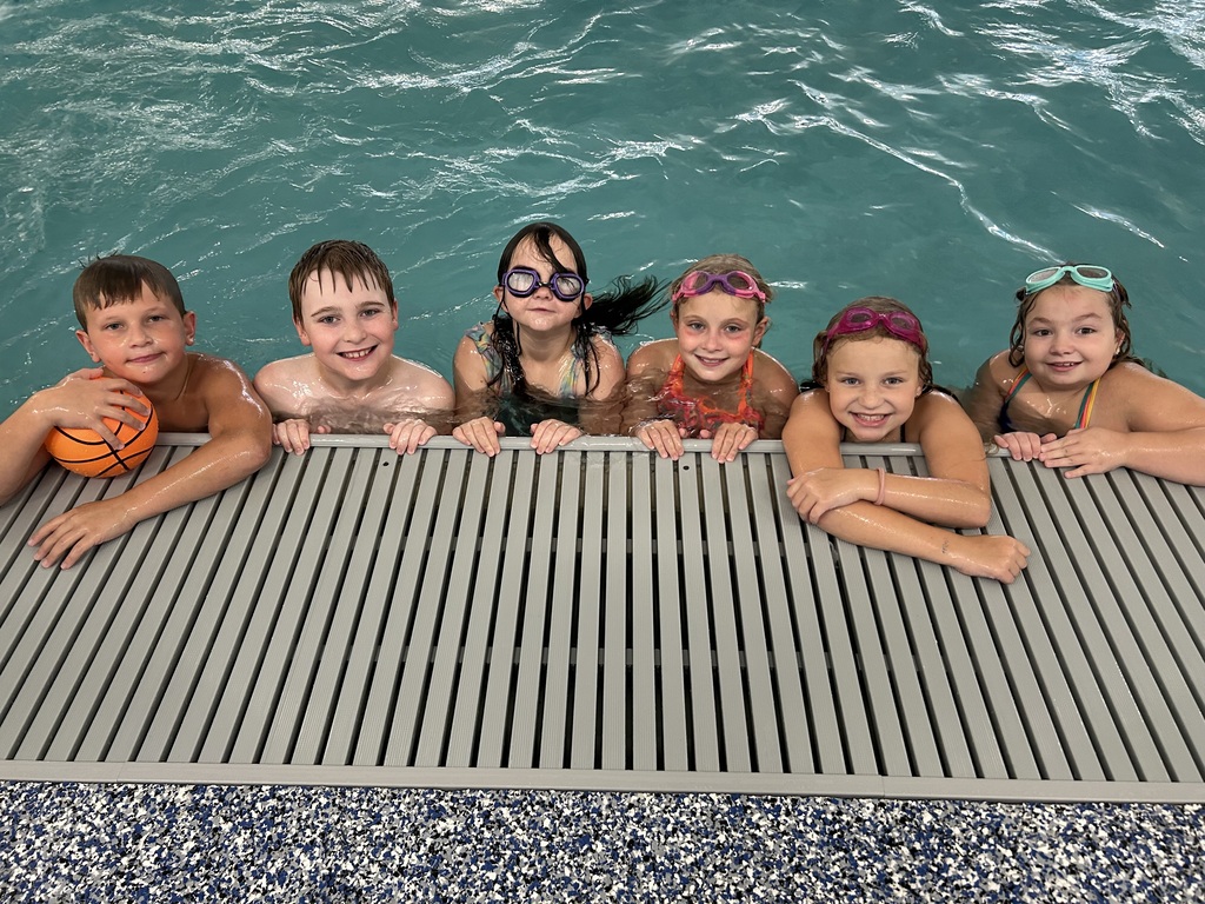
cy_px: 452
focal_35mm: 26
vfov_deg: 53.1
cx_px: 602
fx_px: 905
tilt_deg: -46.7
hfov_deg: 67.3
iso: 160
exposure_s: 1/60
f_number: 1.5
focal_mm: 5.7
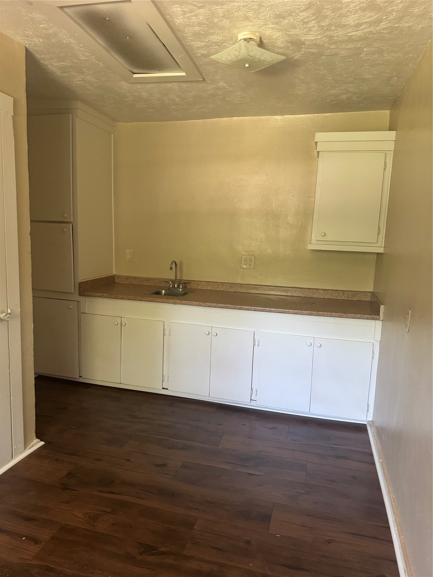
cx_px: 216
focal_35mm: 24
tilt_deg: -8.5
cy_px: 288
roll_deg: -1.8
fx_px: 400
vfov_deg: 71.6
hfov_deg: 56.8
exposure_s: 1/60
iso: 400
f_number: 1.78
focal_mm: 6.76
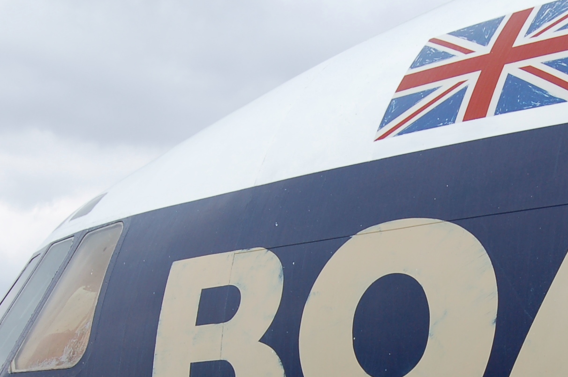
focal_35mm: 82
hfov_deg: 24.4
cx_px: 442
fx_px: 1293
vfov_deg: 16.2
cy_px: 392
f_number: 7.1
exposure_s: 1/200
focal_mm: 22
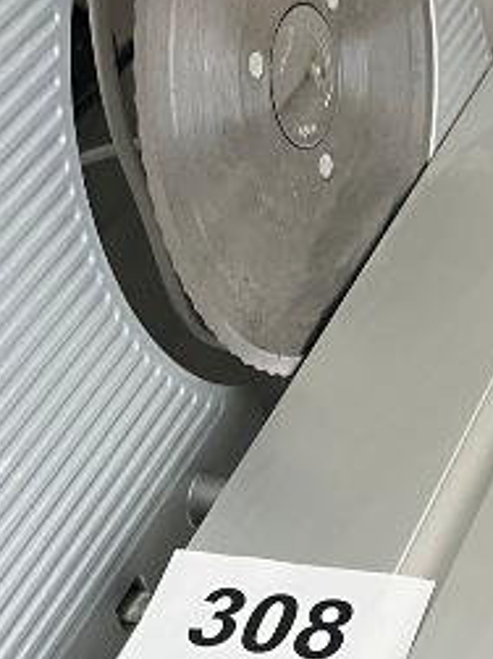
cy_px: 365
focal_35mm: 83
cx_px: 323
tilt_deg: -40.0
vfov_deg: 23.6
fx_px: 1577
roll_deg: +4.8
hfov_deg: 17.7
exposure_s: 1/60
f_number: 1.6
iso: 400
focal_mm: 5.1
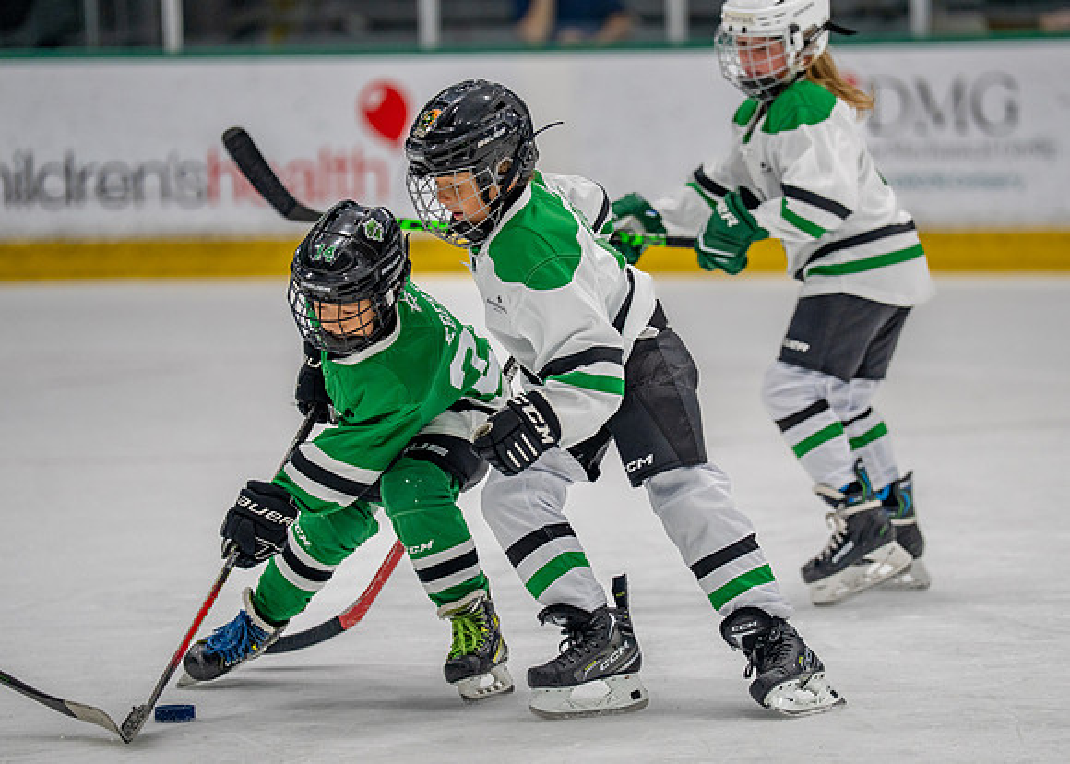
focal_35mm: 210
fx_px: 6376
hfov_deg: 9.6
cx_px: 645
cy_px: 373
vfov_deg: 6.9
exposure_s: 1/1600
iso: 1000
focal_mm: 175
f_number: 2.8
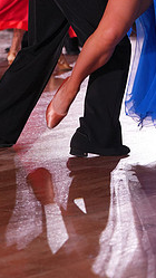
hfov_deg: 4.6
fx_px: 1942
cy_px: -41
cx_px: 160
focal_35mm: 264
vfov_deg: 8.1
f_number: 4
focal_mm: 108
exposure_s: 1/400
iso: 1000
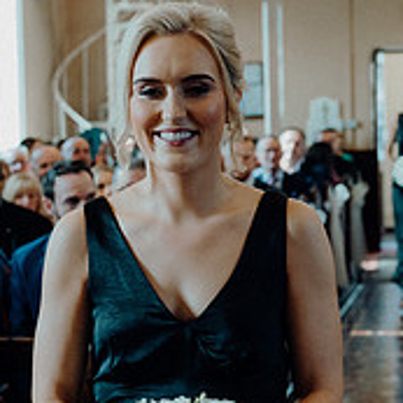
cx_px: 184
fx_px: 1502
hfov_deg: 15.3
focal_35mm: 114
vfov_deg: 15.3
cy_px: 248
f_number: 3.5
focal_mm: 40
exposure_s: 1/200
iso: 2000
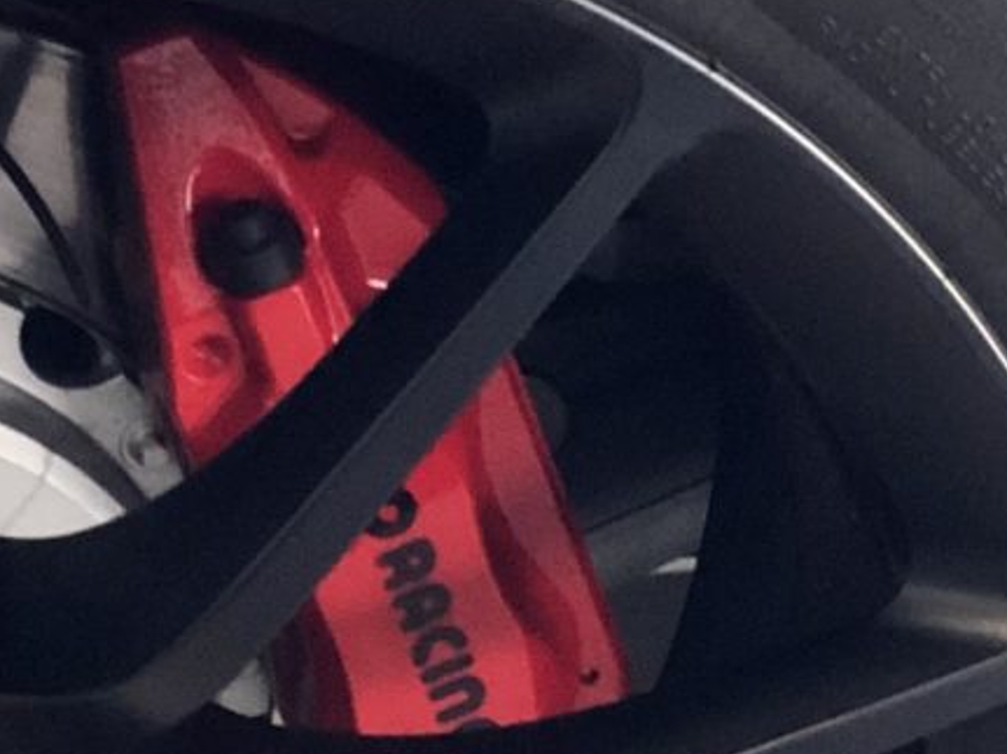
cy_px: -70
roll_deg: -4.9
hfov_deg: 7.7
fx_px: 7183
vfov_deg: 6.0
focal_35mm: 247
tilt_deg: -26.2
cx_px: 1864
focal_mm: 6
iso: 125
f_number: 2.4
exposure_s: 1/30
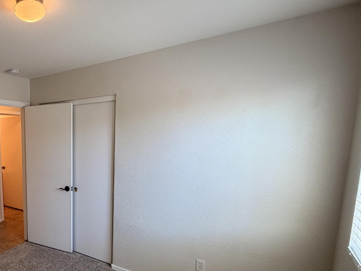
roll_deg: +1.2
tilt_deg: -6.6
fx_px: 261
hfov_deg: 60.8
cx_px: 50
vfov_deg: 54.2
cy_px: 172
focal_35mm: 25
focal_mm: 2.22
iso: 200
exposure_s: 1/120
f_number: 2.2
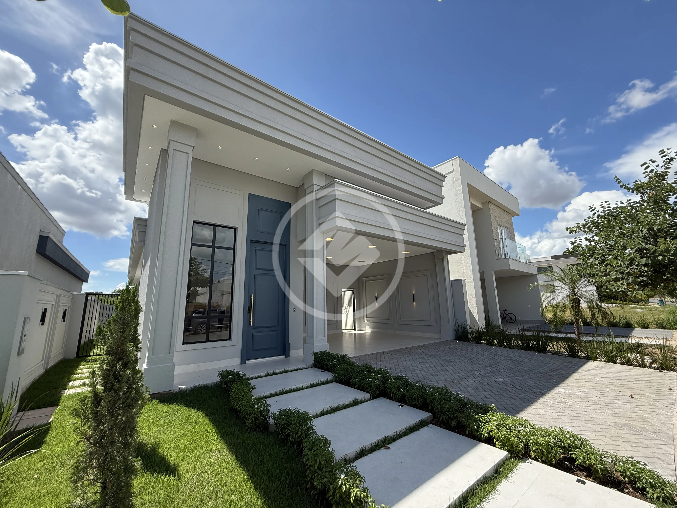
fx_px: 274
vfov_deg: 85.7
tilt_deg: +12.0
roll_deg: +1.5
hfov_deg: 102.1
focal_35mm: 14
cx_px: 338
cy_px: 254
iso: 64
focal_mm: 2.22
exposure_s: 1/1339
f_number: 2.2
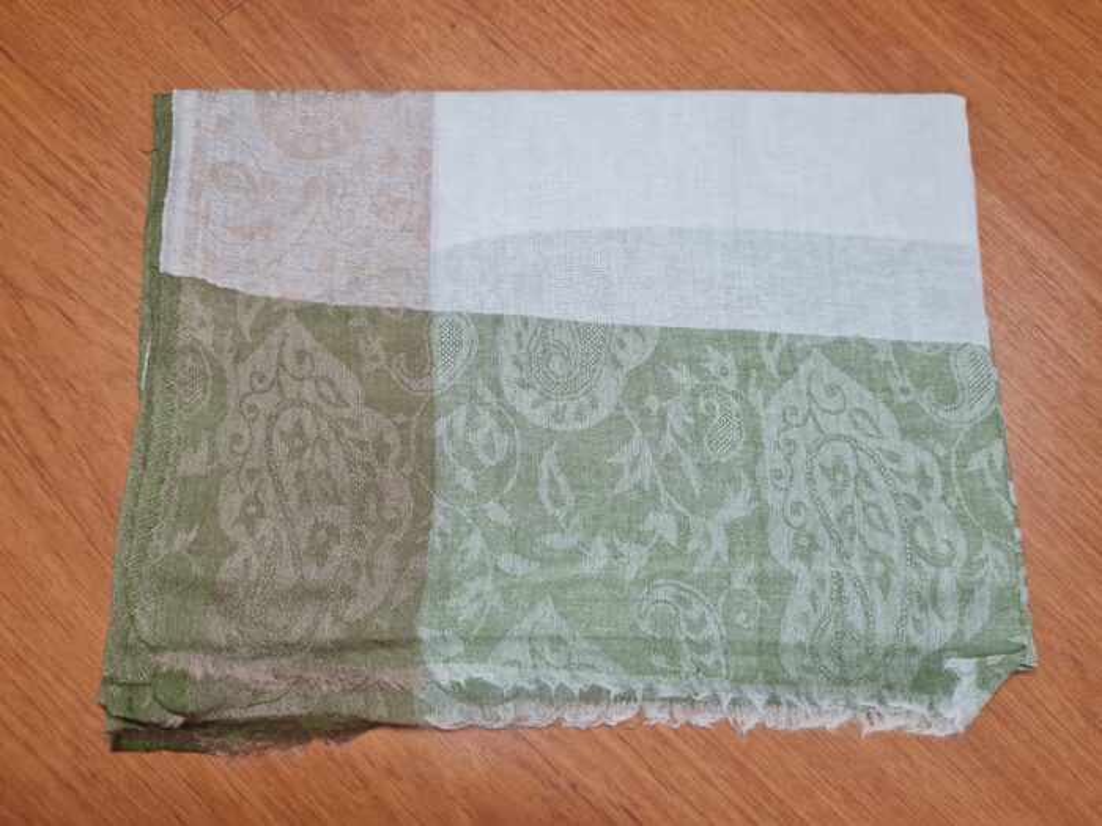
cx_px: 551
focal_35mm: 26
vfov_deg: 53.1
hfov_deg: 67.3
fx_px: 828
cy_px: 413
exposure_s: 1/120
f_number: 1.8
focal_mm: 5.4
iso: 200
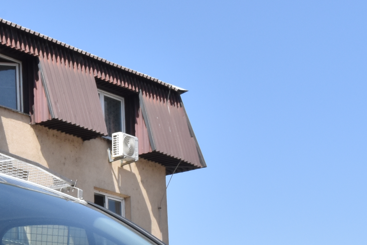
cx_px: -223
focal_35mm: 117
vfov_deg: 11.3
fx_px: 1193
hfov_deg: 15.7
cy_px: 356
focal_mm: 24
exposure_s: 1/80
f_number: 25
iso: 250
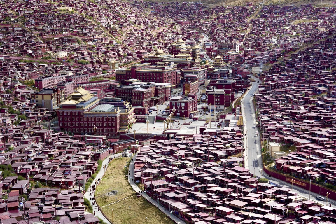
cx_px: 168
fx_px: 653
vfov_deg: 19.5
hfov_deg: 28.8
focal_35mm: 70
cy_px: 112
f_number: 6.3
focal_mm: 70
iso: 100
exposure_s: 1/200
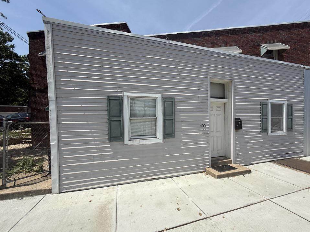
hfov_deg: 98.0
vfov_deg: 81.7
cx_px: 166
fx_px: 134
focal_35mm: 15
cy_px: 122
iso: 50
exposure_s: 1/2717
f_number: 2.2
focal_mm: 2.22
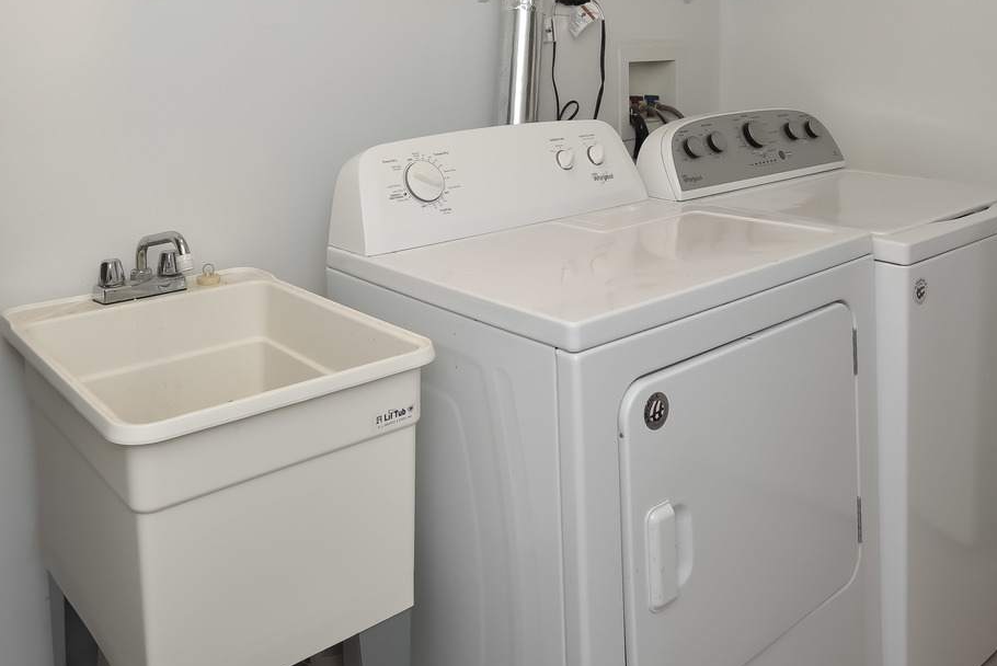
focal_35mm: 32
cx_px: 474
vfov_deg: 38.8
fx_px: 887
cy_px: 89
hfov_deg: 58.7
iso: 400
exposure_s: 1/60
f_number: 8
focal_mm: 18
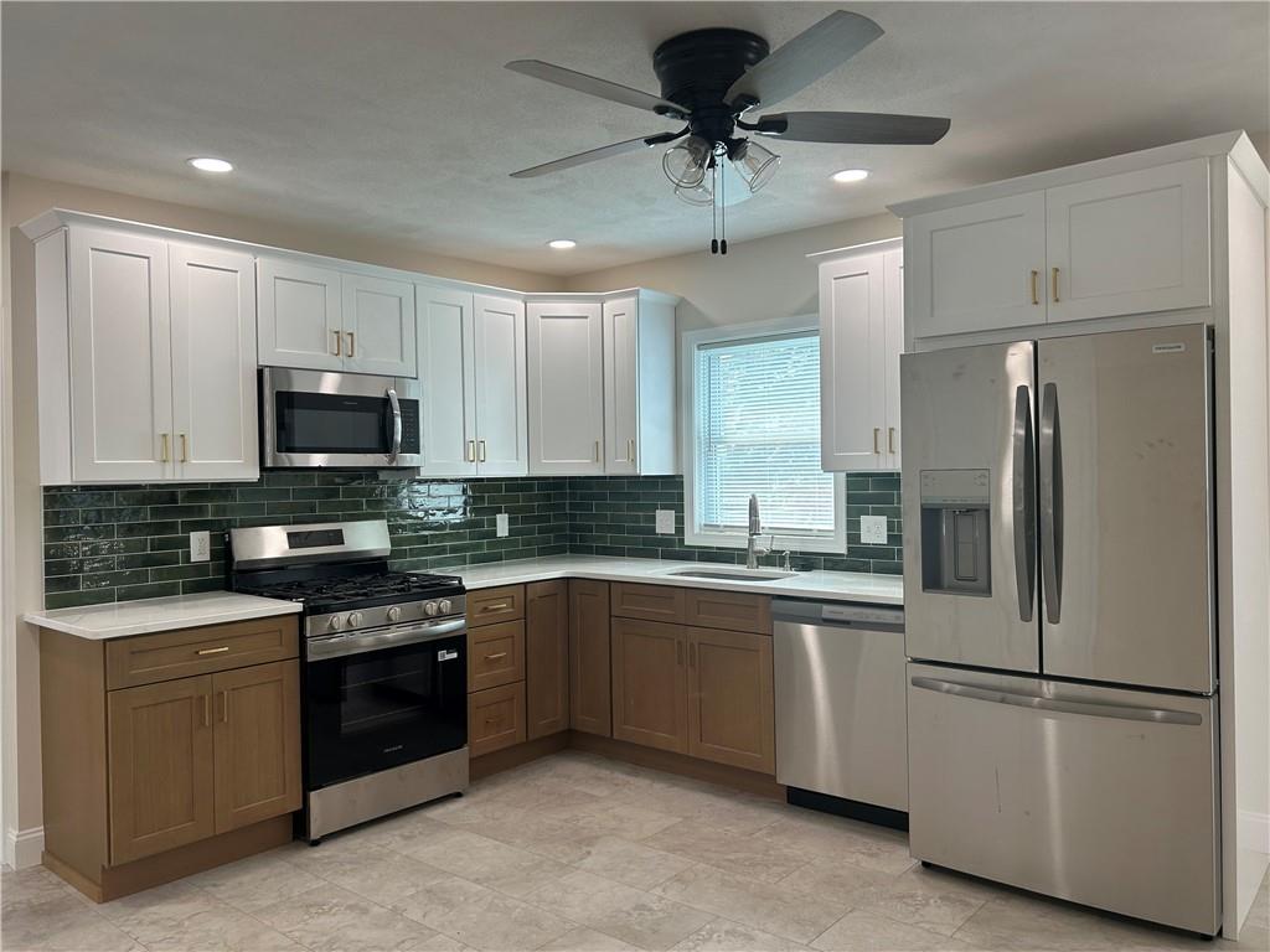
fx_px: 954
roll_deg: +0.9
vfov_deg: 53.1
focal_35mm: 26
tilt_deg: -0.1
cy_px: 476
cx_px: 635
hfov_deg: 67.3
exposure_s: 1/153
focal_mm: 5.7
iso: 64
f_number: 1.5
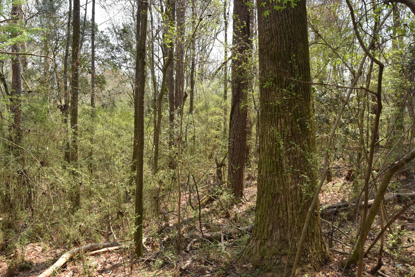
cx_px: 163
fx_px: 346
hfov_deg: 61.3
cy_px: 116
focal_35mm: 30
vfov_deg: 43.5
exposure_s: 1/320
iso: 800
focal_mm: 24
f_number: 9
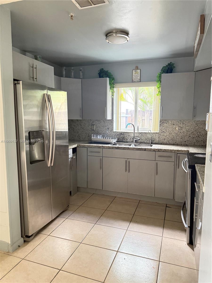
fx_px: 196
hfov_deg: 56.8
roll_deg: -1.0
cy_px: 142
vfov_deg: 71.6
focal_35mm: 24
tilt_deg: -7.2
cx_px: 106
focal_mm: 6.76
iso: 800
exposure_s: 1/60
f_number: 1.78
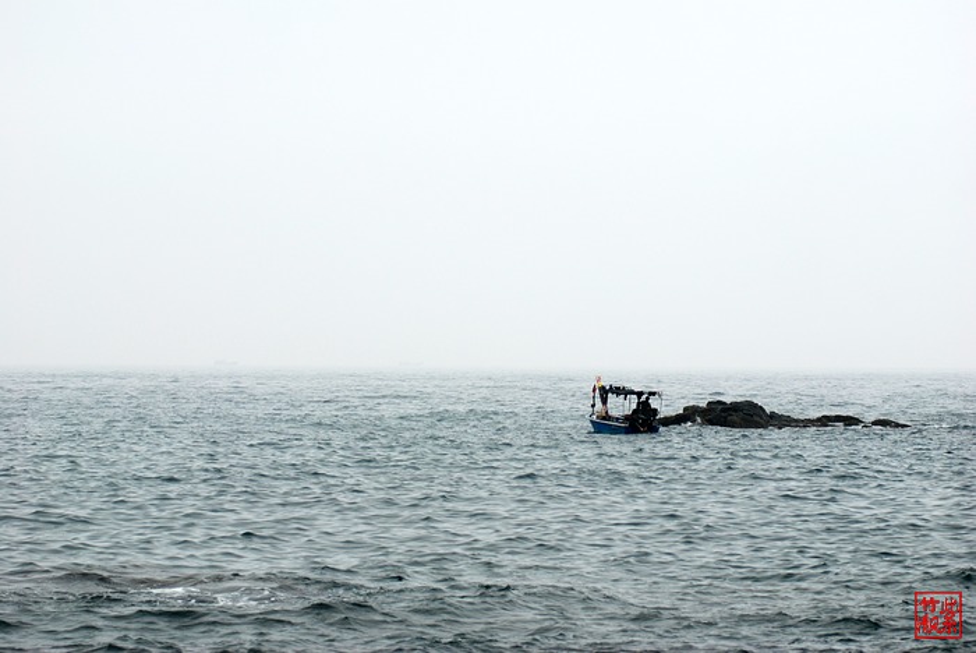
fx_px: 3256
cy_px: 326
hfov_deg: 17.0
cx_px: 488
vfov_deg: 11.4
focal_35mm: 120
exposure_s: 1/400
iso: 200
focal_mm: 80
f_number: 4
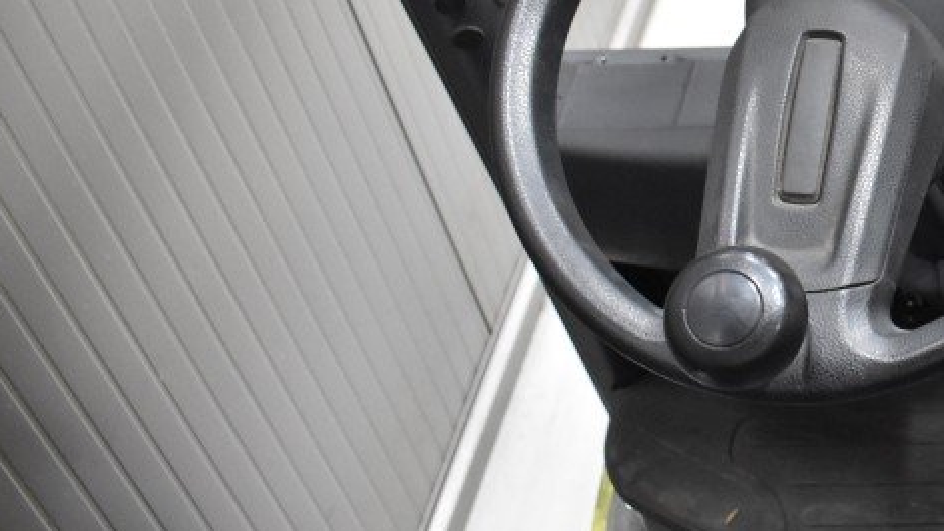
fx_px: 1802
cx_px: 1185
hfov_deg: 25.7
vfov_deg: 16.7
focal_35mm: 72
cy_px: 190
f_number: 4
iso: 1600
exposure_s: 1/30
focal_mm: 18
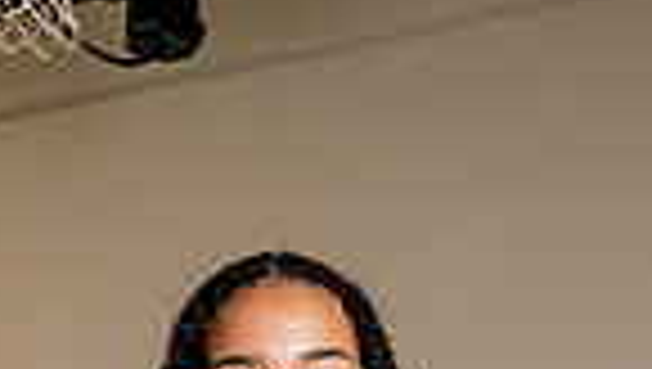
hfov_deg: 21.4
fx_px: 1714
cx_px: 207
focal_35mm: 99
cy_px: 904
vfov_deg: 10.5
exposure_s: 1/200
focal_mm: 30.5
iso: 640
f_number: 7.1
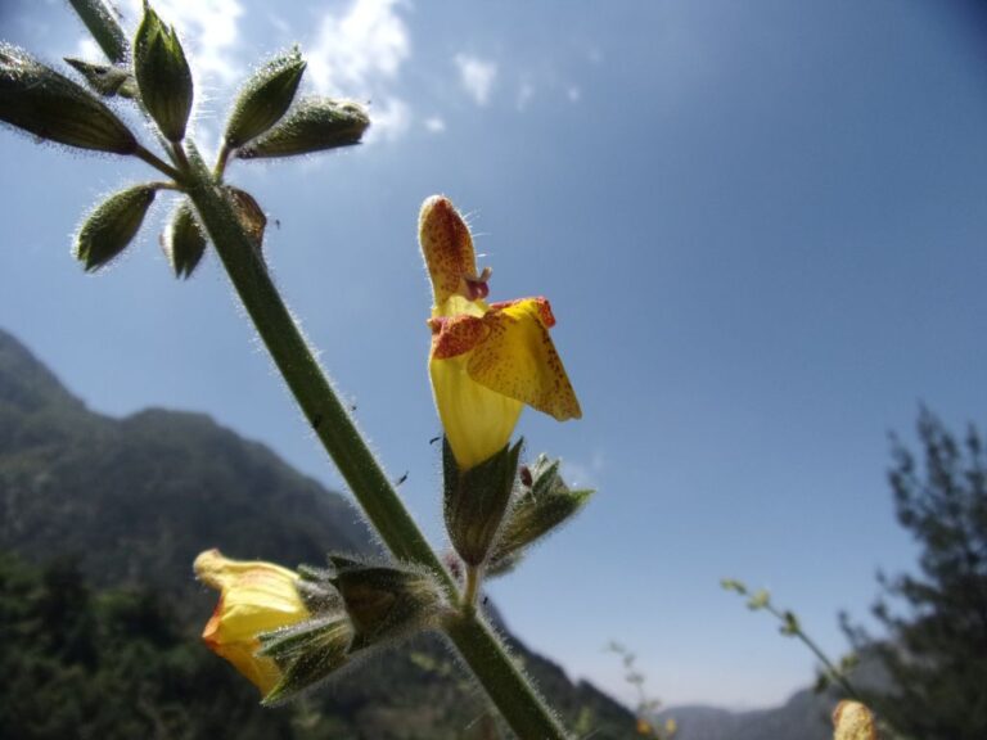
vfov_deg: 56.8
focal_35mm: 24
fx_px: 684
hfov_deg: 71.6
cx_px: 494
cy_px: 370
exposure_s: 1/180
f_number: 10.8
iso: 80
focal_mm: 4.3
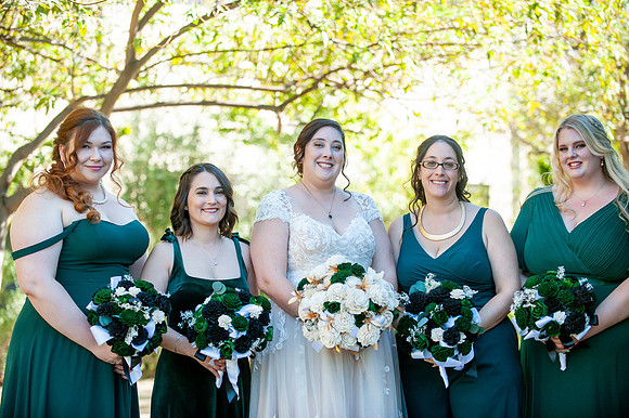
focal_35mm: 110
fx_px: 1921
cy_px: 209
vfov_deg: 12.4
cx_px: 314
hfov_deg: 18.6
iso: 400
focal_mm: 110
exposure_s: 1/1000
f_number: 3.5
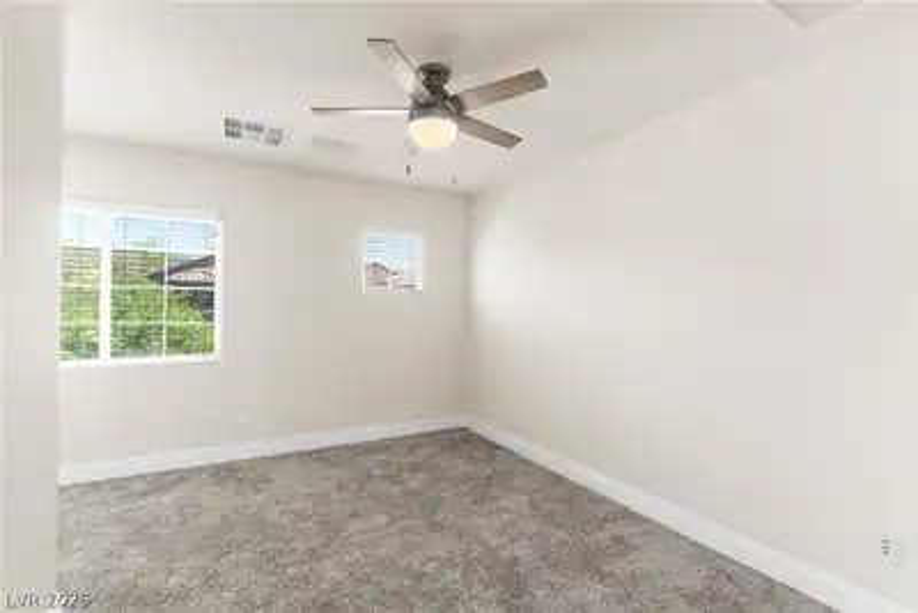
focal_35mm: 17
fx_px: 434
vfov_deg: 70.5
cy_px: 306
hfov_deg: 93.3
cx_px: 459
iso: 400
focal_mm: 17
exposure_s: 1/25
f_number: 8
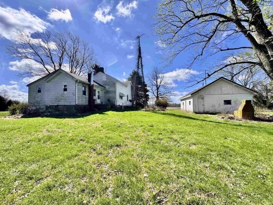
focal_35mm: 14
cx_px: 136
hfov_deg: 102.1
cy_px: 102
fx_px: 110
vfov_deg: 85.7
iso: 50
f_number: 2.2
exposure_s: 1/2083
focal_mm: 2.22
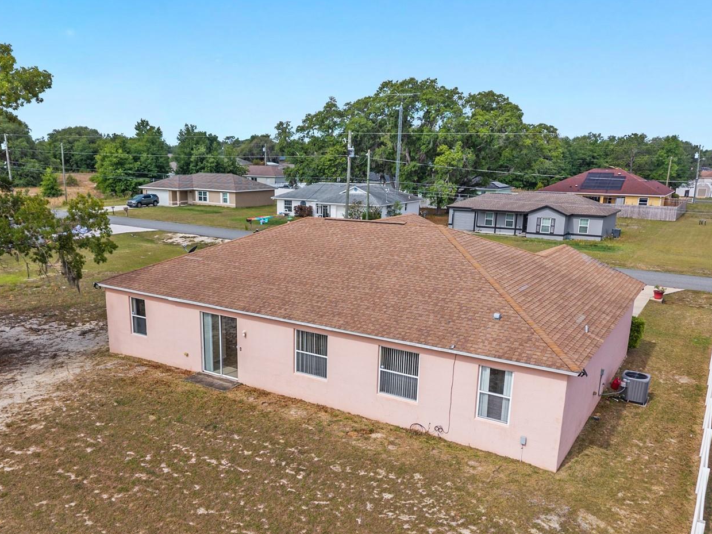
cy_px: 316
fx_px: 638
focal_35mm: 31
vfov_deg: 45.2
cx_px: 306
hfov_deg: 58.1
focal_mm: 8.67
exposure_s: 1/2500
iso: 150
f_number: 1.8
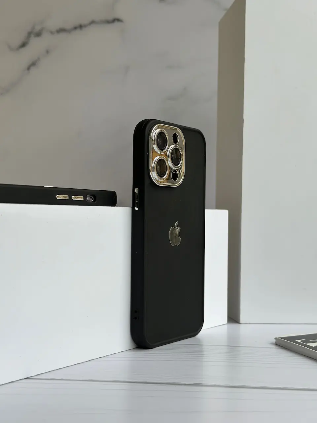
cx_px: 158
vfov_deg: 39.7
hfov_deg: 30.3
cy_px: 212
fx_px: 586
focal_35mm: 48
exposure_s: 1/204
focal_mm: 6.86
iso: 80
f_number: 1.78
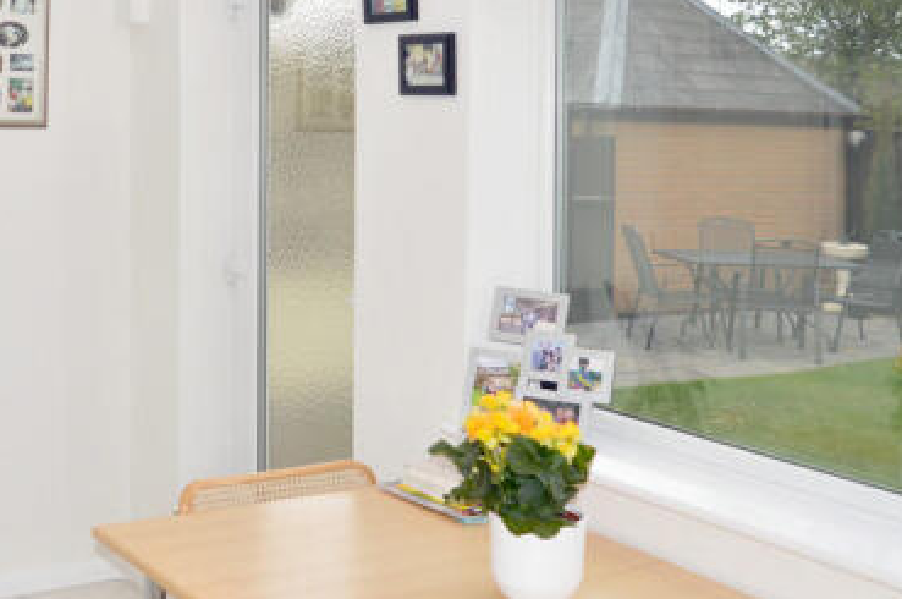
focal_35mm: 48
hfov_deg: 40.4
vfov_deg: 28.0
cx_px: 266
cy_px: 313
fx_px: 1201
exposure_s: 1/200
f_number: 4
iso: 100
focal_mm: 18
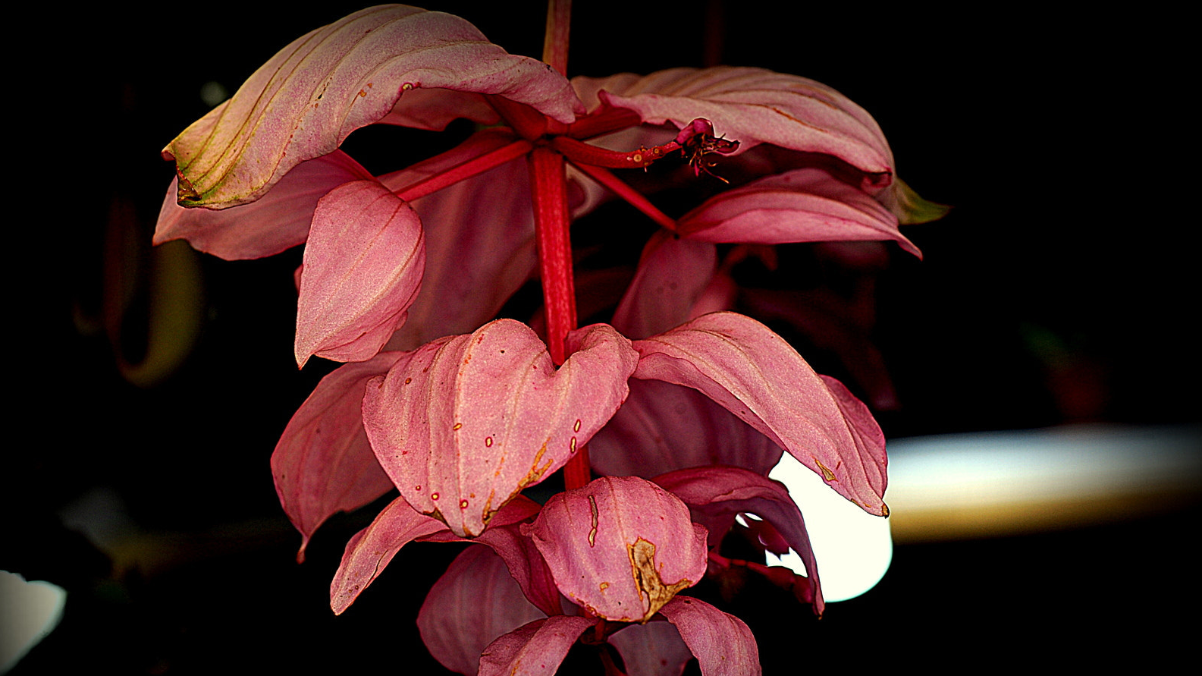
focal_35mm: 111
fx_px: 3537
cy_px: 395
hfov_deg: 19.3
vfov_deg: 10.9
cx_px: 598
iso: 200
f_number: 5.6
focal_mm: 105
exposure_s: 1/125
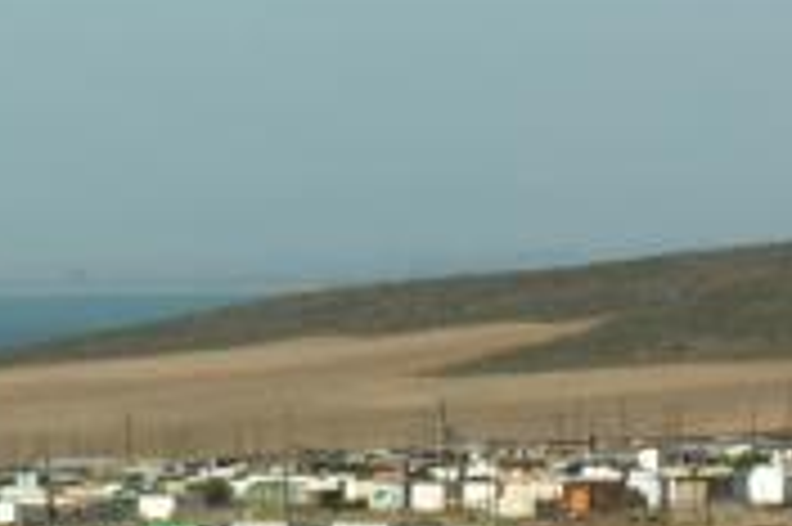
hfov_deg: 3.2
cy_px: 665
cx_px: -1282
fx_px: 13869
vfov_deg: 2.2
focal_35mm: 631
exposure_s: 1/162
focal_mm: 26.5
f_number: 6.6
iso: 50
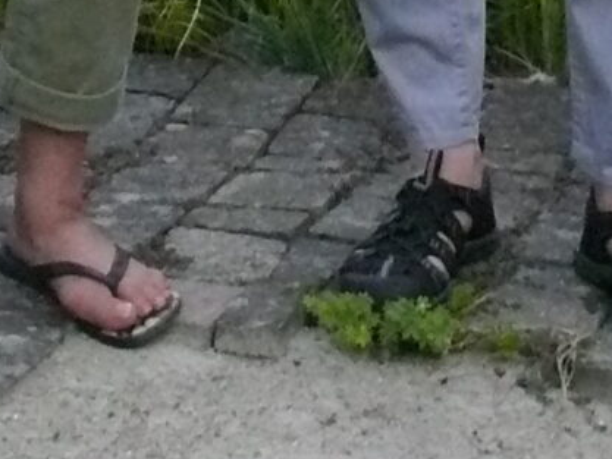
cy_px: -887
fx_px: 3802
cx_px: 483
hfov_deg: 9.2
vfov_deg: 6.4
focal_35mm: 215
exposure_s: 1/100
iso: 400
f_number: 2.8
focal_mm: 7.4
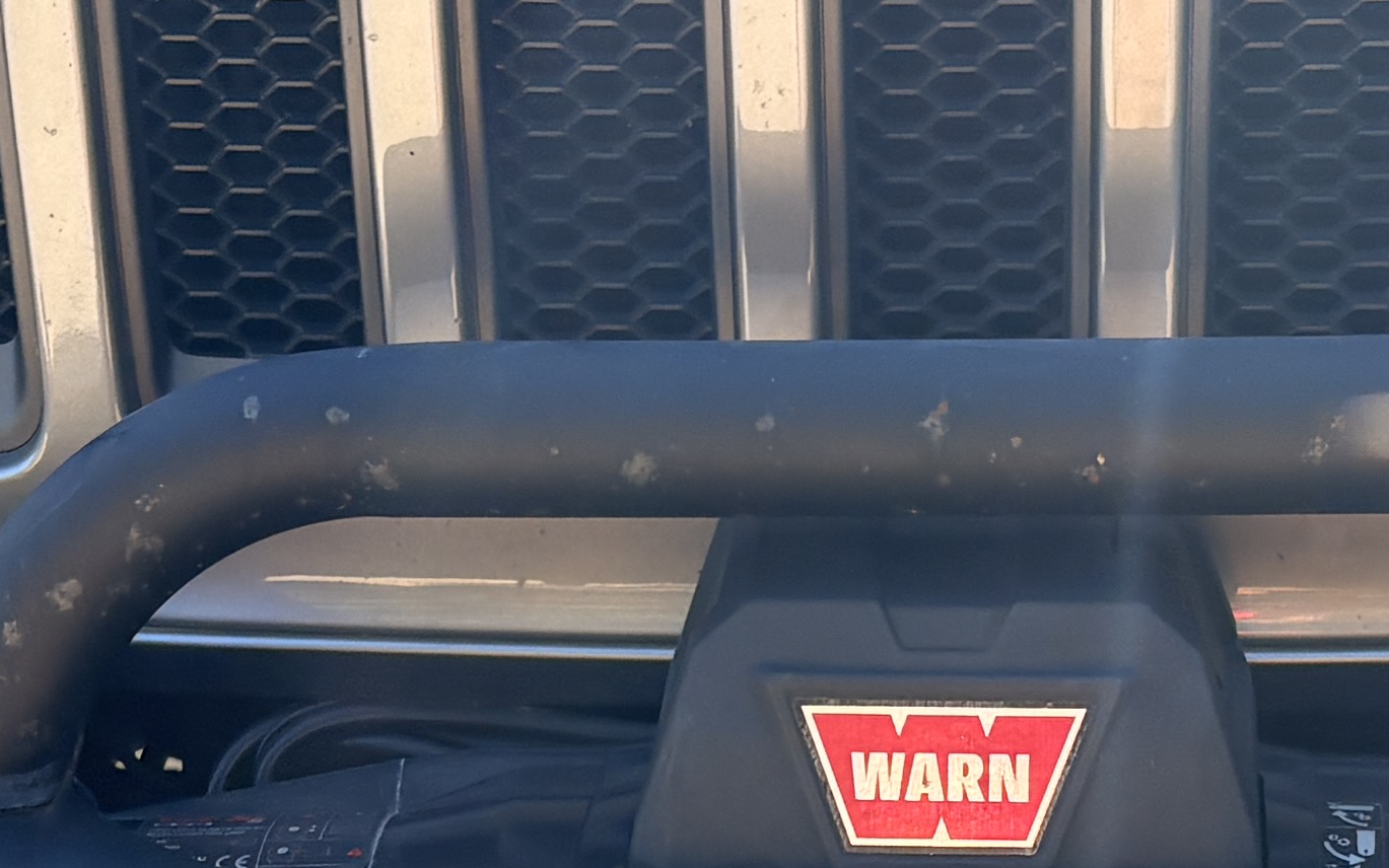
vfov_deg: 11.1
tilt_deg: -29.3
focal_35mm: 115
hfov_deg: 18.1
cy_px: 1176
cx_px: 904
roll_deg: +1.2
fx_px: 4354
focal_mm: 5.96
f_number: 1.6
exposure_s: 1/601
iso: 64
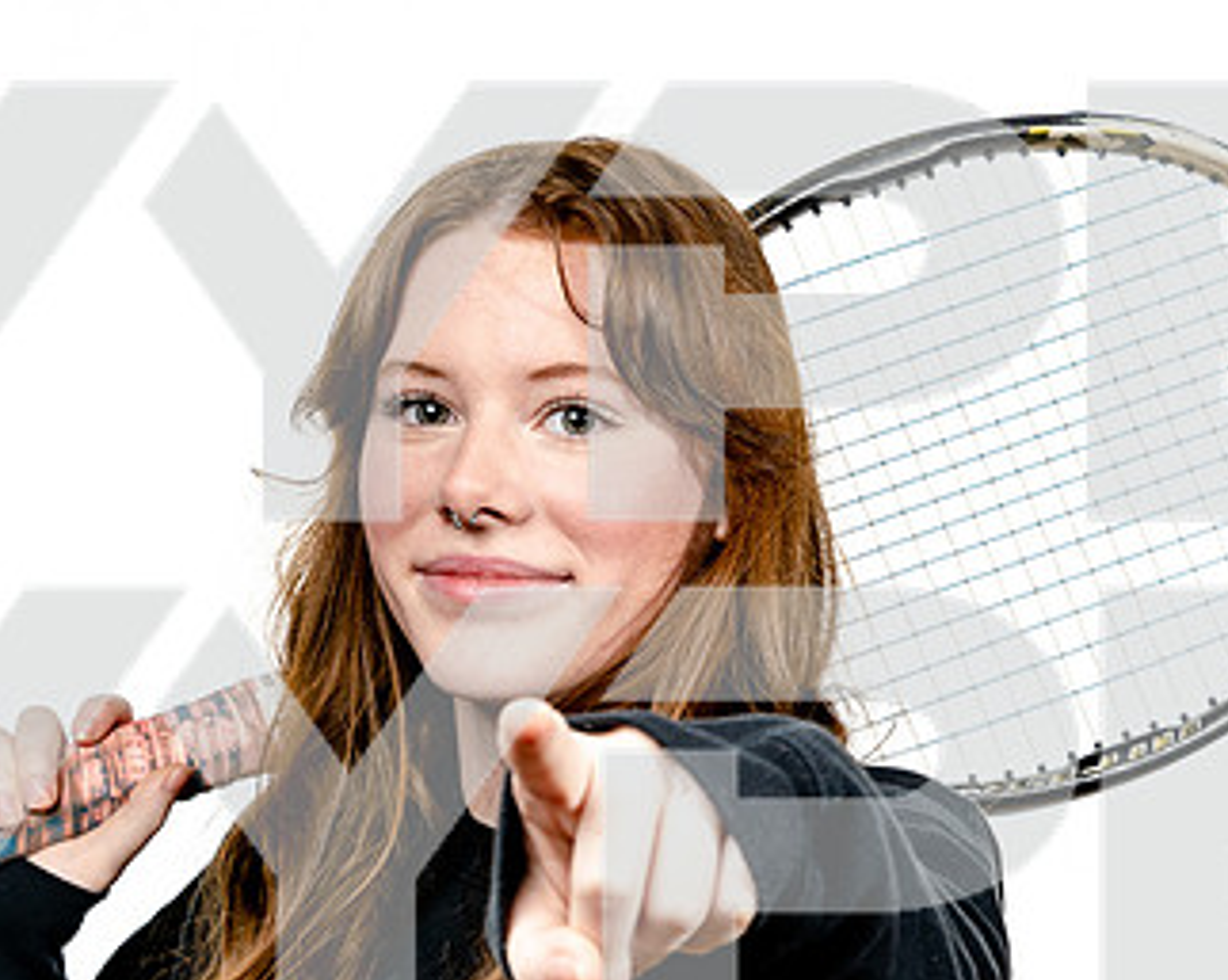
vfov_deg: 10.1
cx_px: 285
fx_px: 5519
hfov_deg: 12.7
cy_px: 796
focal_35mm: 152
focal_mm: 70
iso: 160
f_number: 8
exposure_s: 1/250
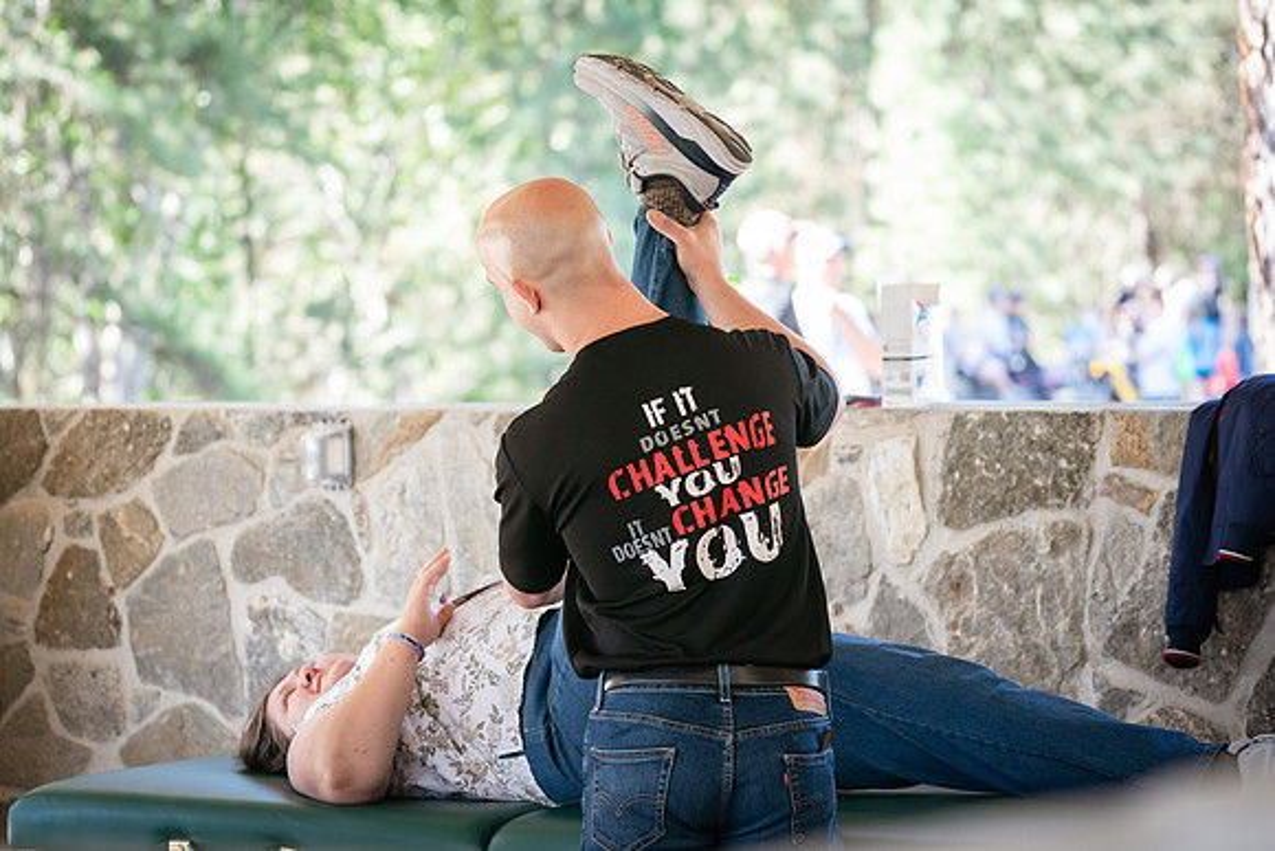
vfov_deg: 11.6
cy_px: 426
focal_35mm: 118
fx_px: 4177
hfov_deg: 17.4
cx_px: 638
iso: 2000
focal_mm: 113
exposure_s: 1/500
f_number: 4
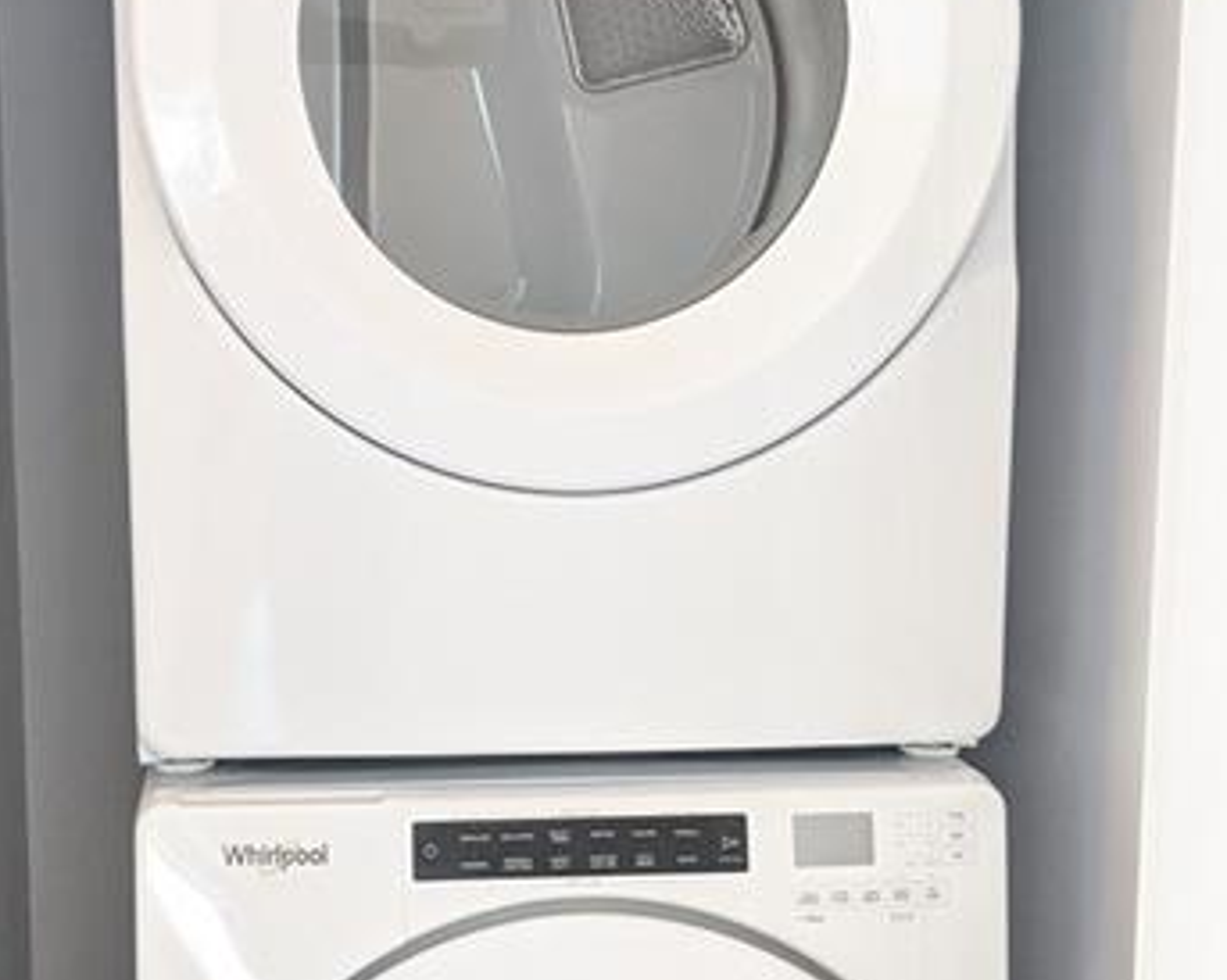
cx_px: 504
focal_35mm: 59
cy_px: 637
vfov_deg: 25.7
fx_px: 2141
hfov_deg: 31.9
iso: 322
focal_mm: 4.44
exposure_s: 1/120
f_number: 1.8
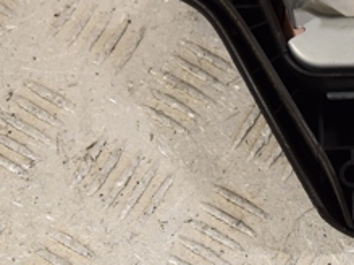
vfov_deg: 10.8
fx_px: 1380
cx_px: 404
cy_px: -36
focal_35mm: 135
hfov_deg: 14.2
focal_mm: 32
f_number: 5.6
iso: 400
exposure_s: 1/125
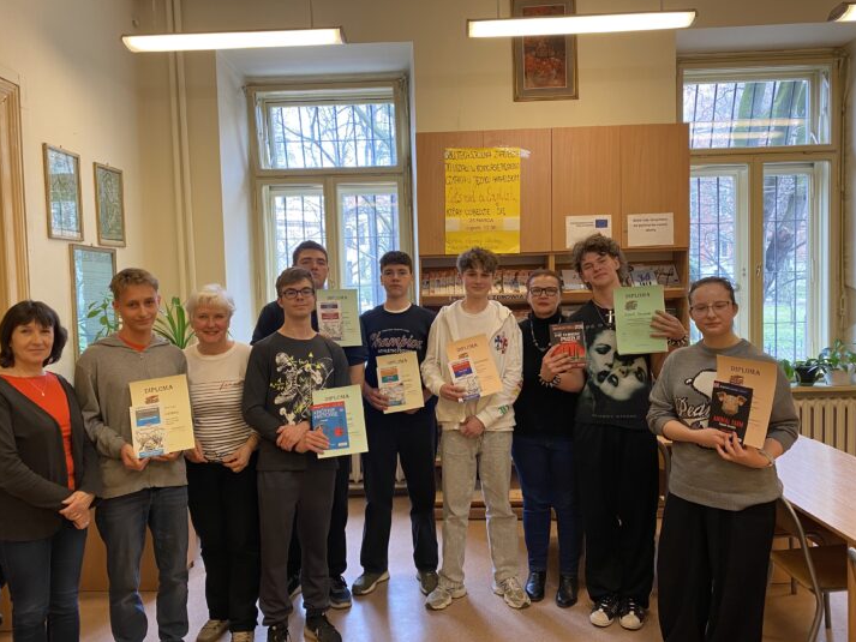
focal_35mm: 28
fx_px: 693
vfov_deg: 49.7
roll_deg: +1.0
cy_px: 337
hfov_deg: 63.4
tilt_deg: -4.4
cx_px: 419
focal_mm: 4.25
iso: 64
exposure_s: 1/50
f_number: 1.8
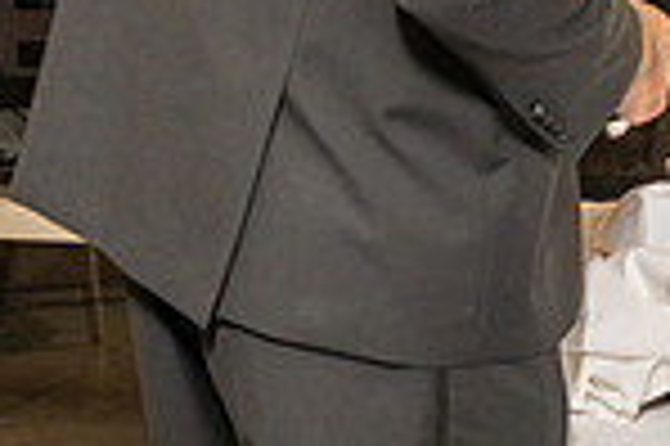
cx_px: 940
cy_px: -264
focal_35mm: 187
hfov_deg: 10.7
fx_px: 3476
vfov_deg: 7.2
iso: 800
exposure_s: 1/200
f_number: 5
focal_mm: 48
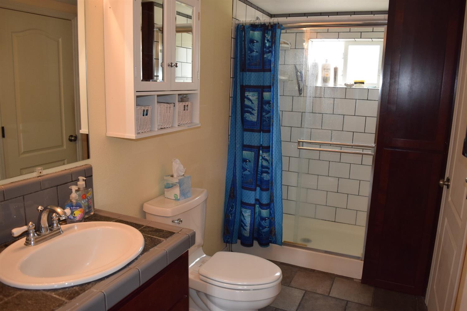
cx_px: 234
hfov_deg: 67.4
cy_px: 156
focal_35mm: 27
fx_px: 350
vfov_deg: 47.9
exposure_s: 1/100
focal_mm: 18
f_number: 5
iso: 800
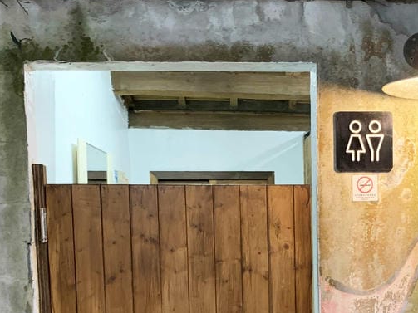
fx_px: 748
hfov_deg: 30.6
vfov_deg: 23.1
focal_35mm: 62
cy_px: 279
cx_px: 322
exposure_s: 1/60
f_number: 1.8
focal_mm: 4.25
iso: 200
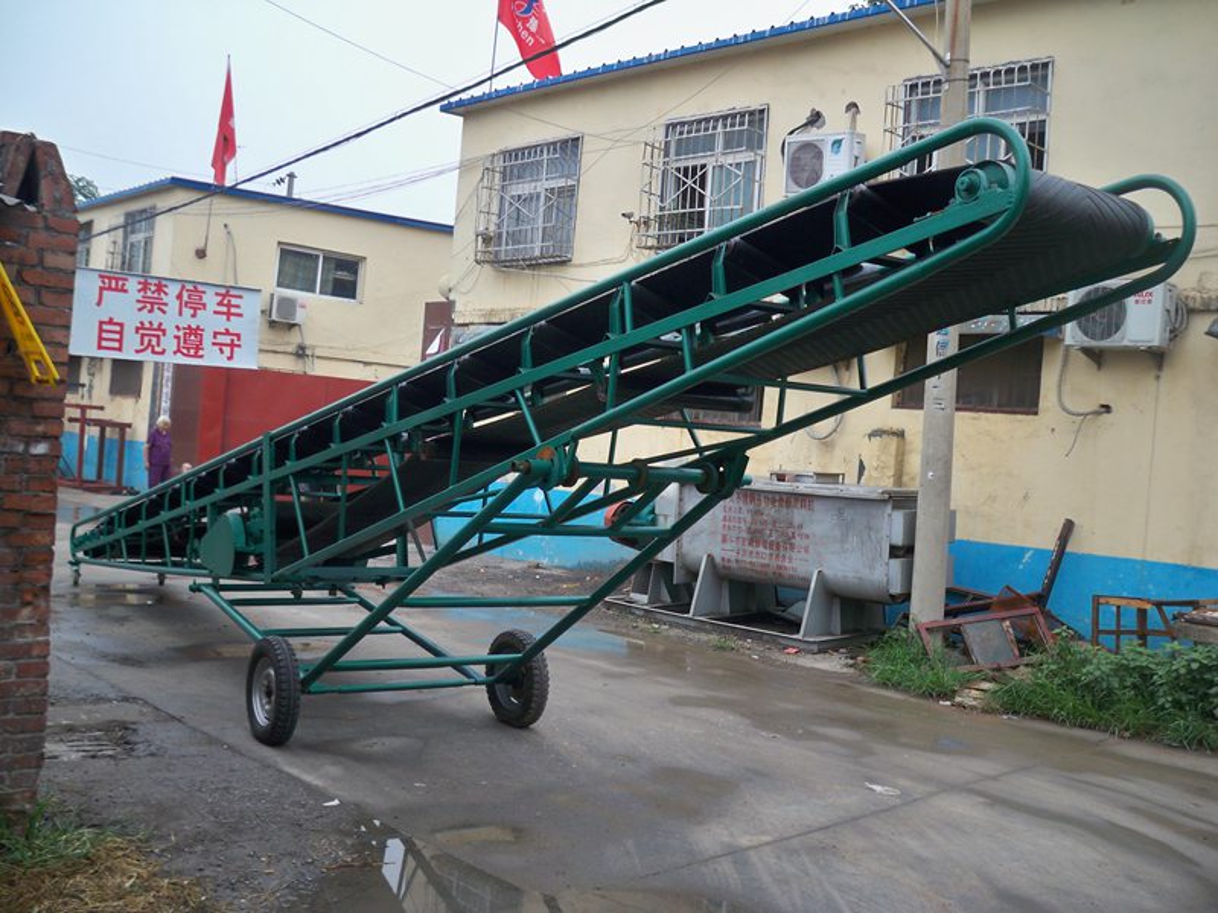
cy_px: 456
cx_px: 609
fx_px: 1232
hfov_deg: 52.6
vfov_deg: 40.7
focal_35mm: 35
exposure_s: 1/100
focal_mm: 6.3
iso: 100
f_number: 3.1
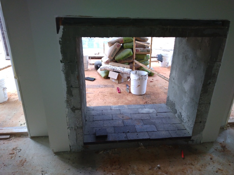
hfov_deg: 81.7
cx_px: 117
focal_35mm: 20
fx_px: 135
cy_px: 88
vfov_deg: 66.0
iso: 202
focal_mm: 3.54
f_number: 2
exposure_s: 1/40
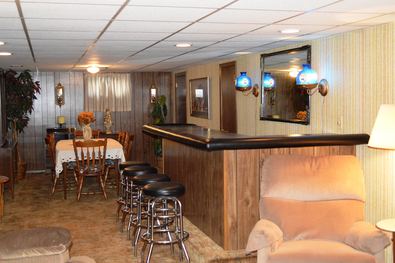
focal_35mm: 48
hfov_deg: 41.1
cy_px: 132
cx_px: 198
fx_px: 526
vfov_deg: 28.0
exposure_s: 1/60
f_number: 4.8
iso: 2500
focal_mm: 32
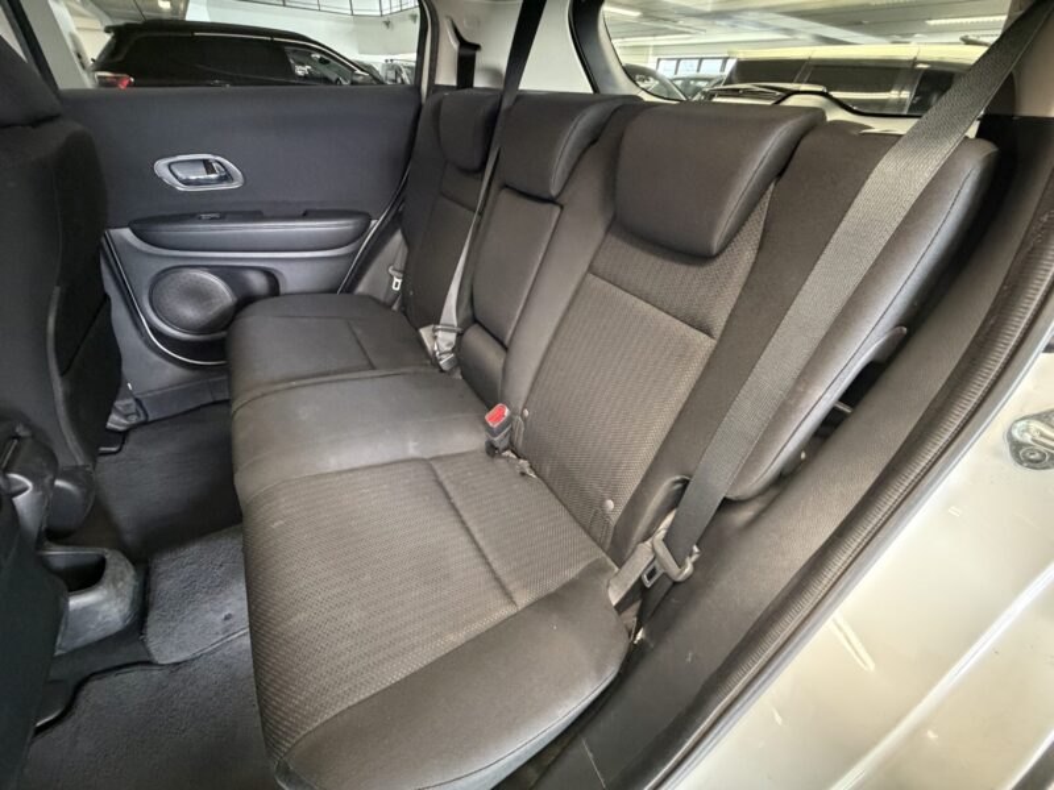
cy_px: 395
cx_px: 527
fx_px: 426
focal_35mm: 14
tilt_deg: -35.5
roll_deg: -3.3
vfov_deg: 85.7
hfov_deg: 102.1
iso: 1000
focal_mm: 2.22
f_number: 2.2
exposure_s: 1/33
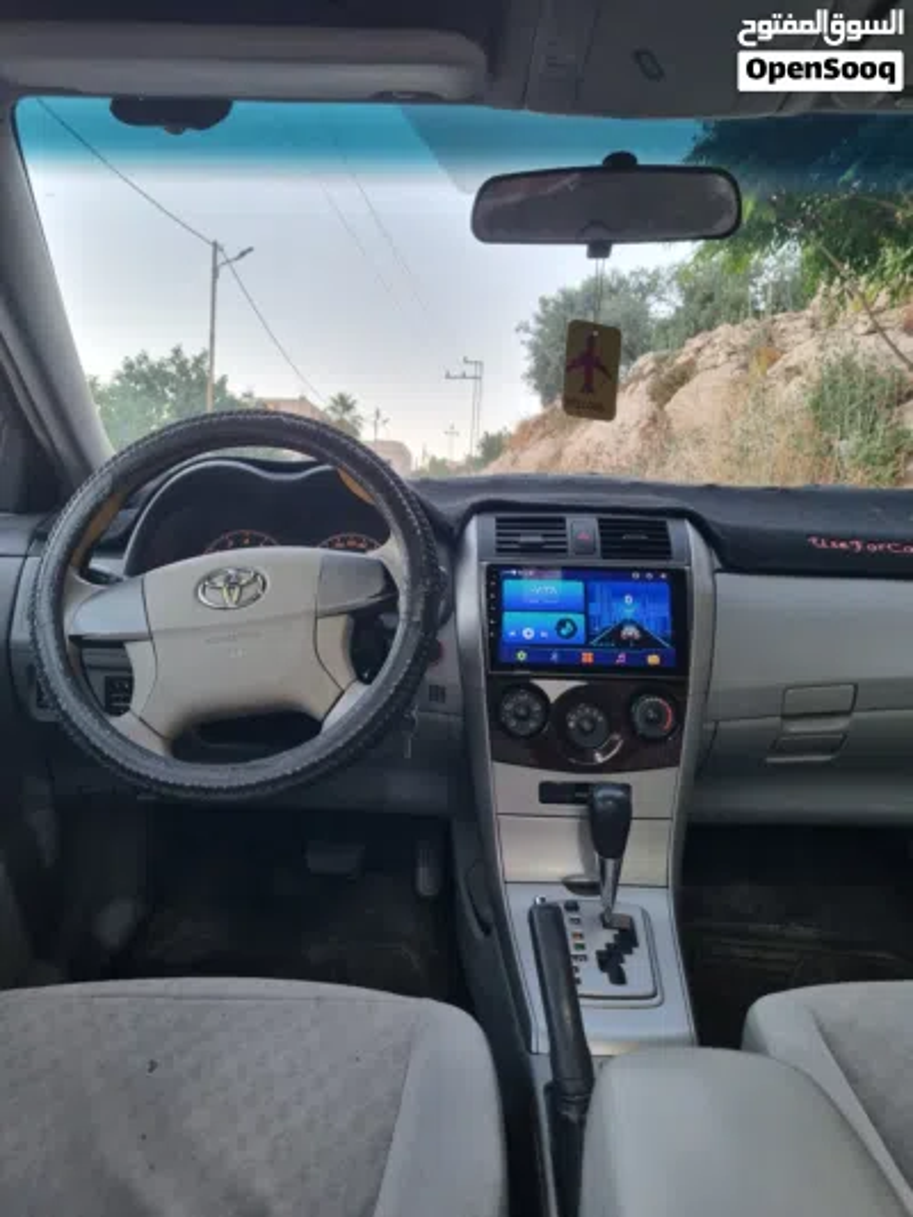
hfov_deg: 53.1
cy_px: 608
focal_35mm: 26
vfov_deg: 67.3
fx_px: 914
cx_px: 456
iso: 250
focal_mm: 5.4
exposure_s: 1/120
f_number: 1.8
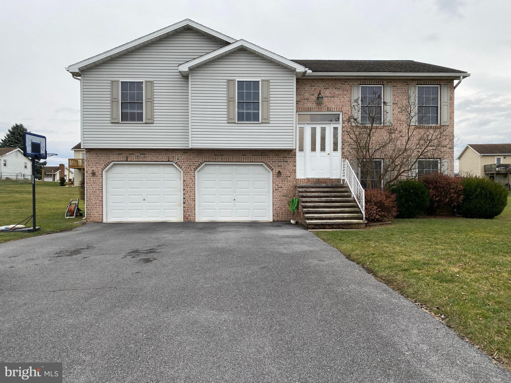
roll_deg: -0.1
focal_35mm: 26
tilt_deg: -0.7
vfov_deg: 53.1
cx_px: 256
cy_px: 192
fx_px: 384
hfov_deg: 67.3
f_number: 1.8
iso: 32
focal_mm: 4.25
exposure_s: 1/534
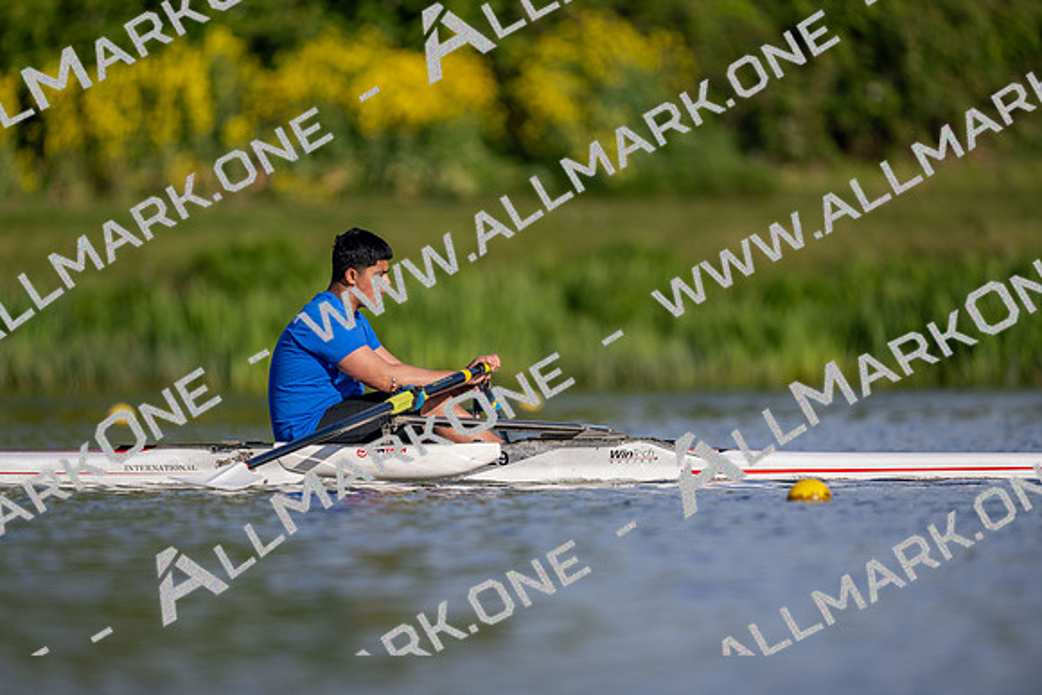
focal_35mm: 600
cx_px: 521
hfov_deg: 3.4
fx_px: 17370
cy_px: 348
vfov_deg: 2.3
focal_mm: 600
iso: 250
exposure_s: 1/2500
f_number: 4
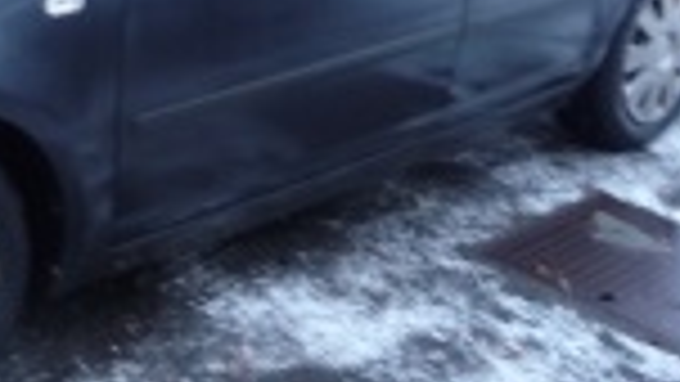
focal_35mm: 81
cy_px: -90
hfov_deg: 24.9
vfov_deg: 14.4
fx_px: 1461
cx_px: -14
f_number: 3.3
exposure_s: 1/13
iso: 200
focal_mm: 4.7
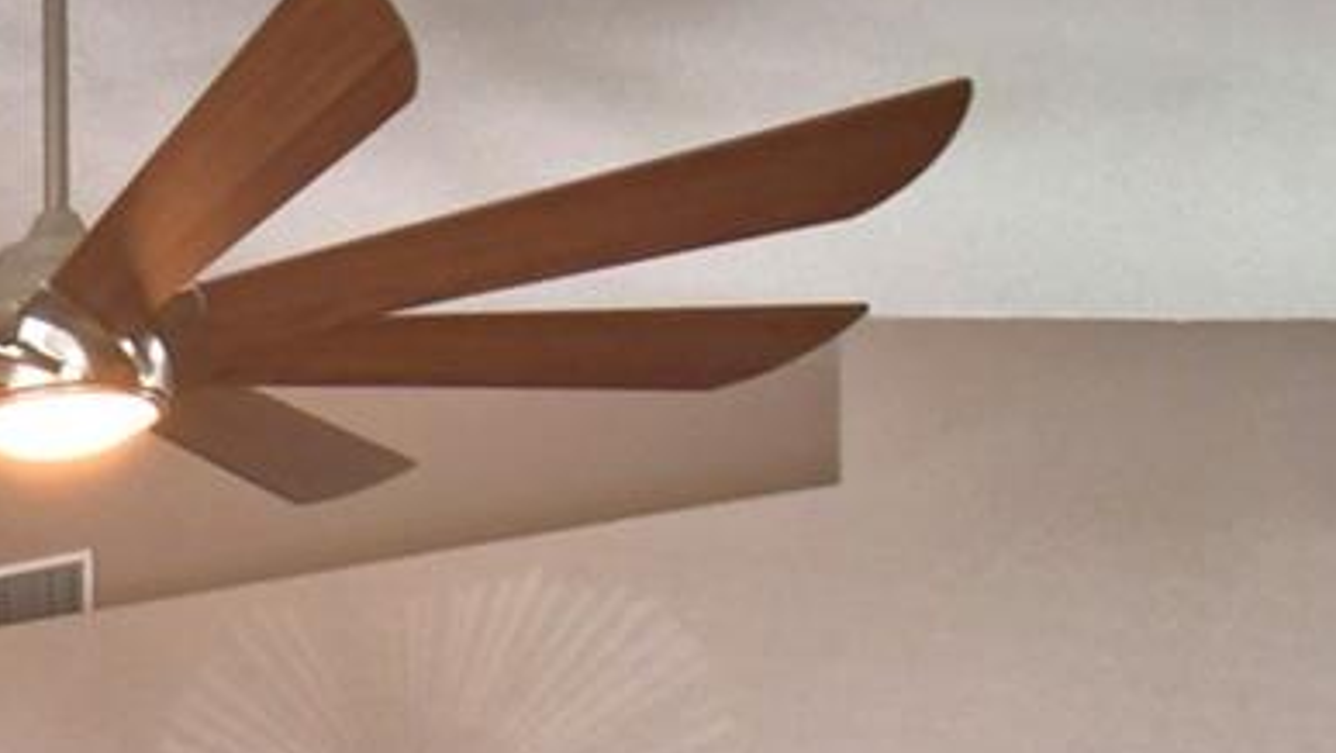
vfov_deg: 17.0
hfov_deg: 26.2
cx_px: -507
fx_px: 2303
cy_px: 1088
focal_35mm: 65
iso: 900
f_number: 4.5
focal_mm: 10
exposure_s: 1/30
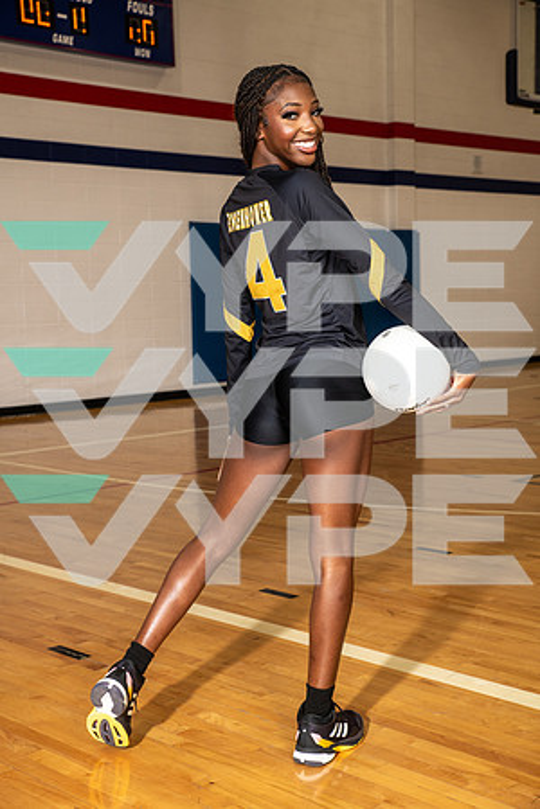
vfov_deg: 38.2
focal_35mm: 52
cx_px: 270
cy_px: 404
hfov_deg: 26.0
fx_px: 1170
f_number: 7.1
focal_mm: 52
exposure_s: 1/250
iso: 320
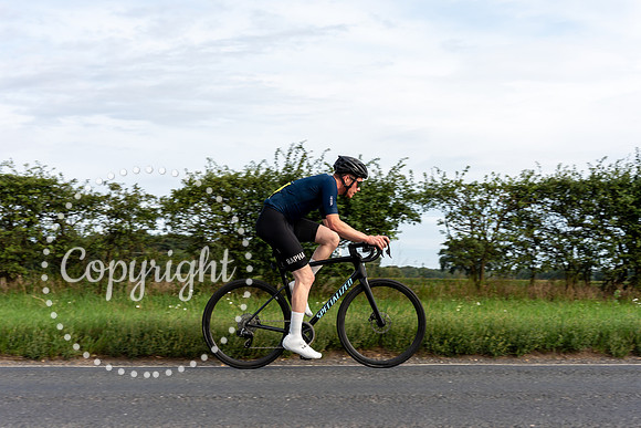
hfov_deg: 38.8
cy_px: 214
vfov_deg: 26.4
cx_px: 320
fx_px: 911
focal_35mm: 51
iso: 200
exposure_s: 1/640
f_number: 5.6
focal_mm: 50
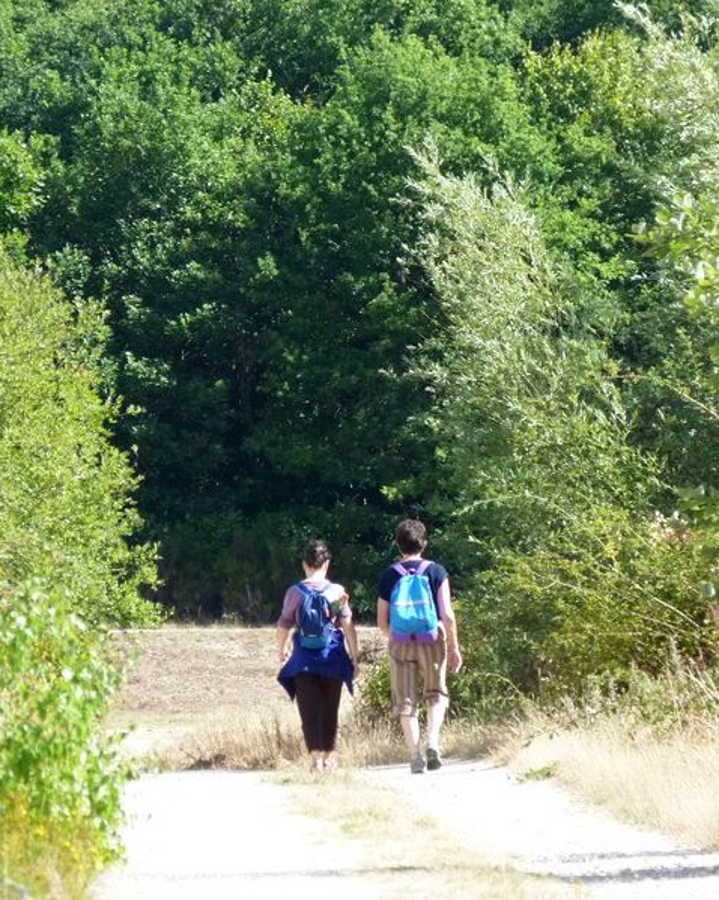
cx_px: 402
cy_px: 450
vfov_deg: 3.7
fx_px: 14078
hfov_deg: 2.9
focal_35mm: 529
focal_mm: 72.8
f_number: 4.2
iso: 250
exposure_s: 1/500
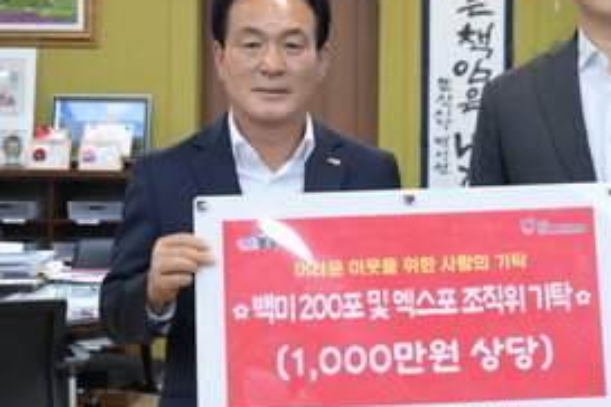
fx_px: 1527
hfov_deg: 22.6
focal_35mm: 90
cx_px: 385
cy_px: 58
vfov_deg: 15.1
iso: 1600
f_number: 4
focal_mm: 41
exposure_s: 1/200
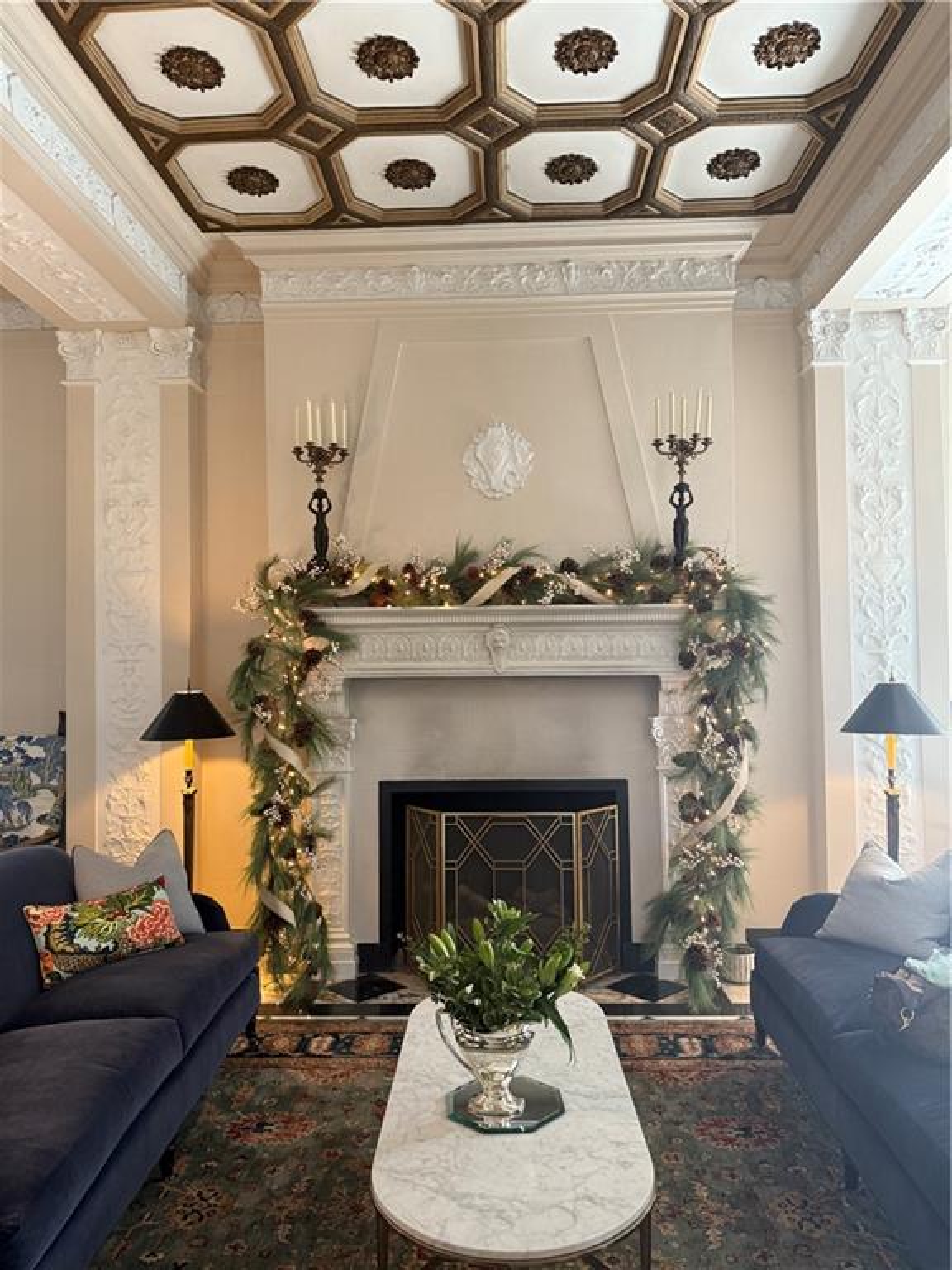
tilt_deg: +1.5
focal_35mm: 24
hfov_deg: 56.8
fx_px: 880
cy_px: 635
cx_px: 476
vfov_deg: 71.6
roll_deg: +0.2
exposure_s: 1/60
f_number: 1.78
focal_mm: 6.76
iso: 250
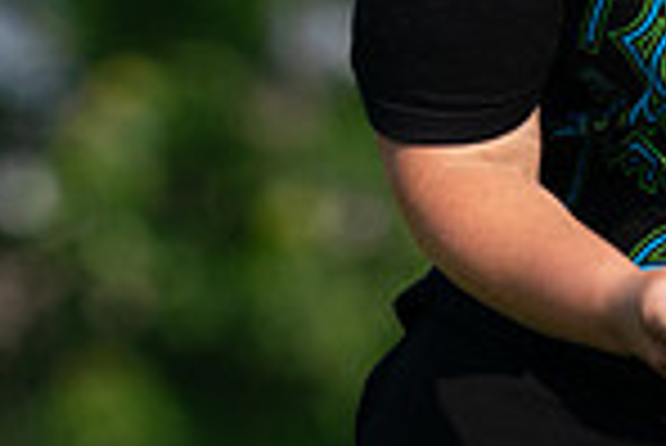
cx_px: 238
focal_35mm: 1905
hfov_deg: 1.1
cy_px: 854
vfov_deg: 0.7
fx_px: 35276
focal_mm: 485
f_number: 6.3
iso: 1000
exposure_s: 1/4000
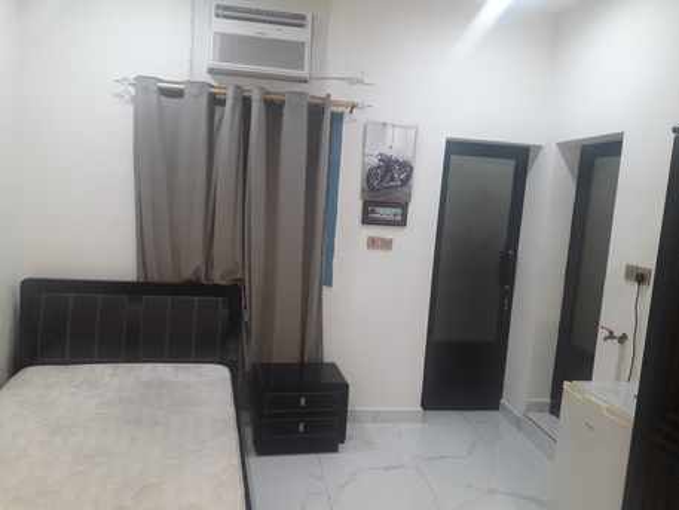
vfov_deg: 51.4
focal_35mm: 27
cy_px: 255
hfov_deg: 65.3
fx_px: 530
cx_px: 340
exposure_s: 1/50
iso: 160
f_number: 1.9
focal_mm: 3.6
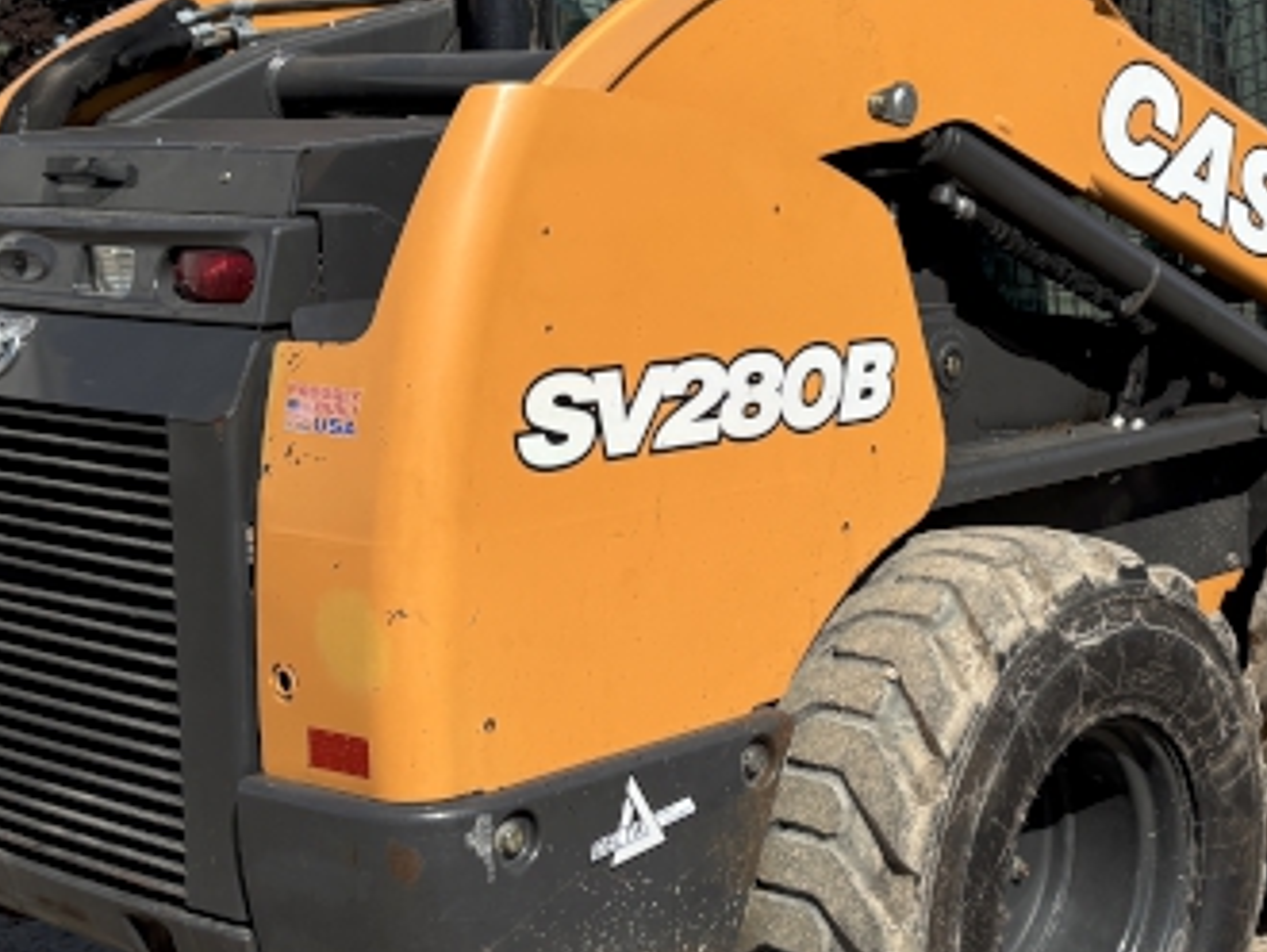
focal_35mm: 63
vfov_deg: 23.3
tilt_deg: -7.7
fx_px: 2308
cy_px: 395
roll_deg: +0.6
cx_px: 845
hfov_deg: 30.5
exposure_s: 1/4425
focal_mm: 5.96
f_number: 1.6
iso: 50
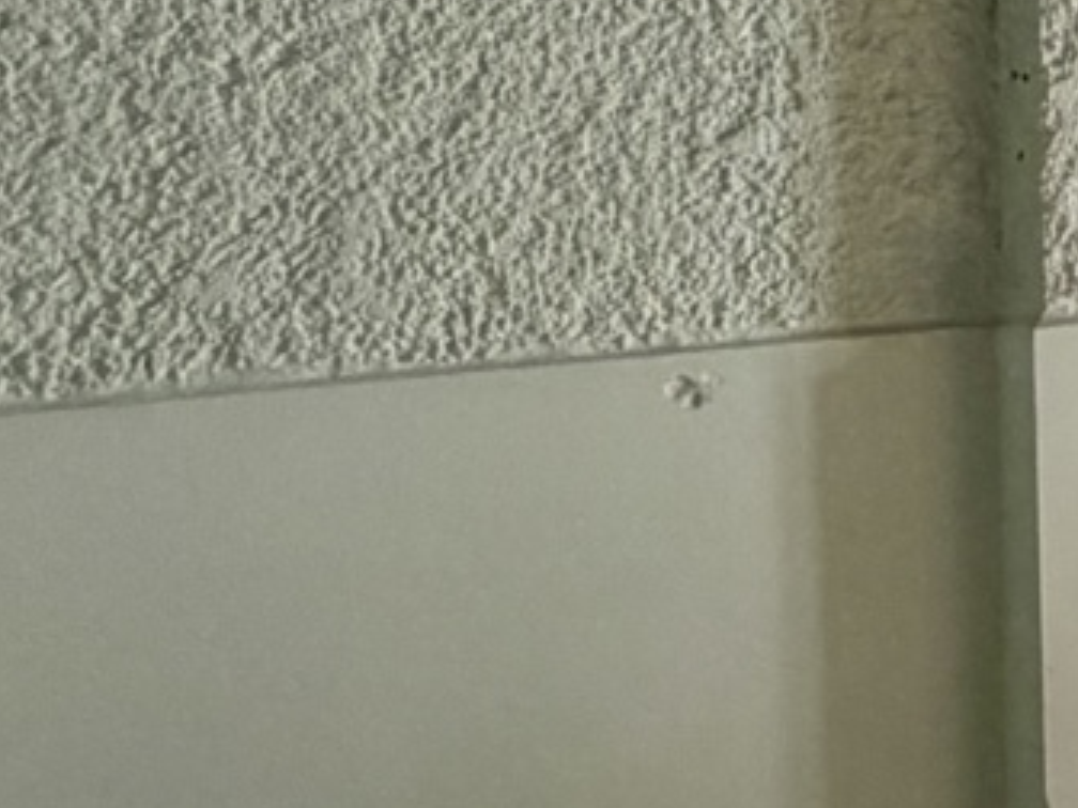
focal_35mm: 80
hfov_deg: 17.9
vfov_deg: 18.1
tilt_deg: -0.8
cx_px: 2085
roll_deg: +0.5
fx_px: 2491
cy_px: 55
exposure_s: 1/73
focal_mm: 2.22
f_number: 2.2
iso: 320
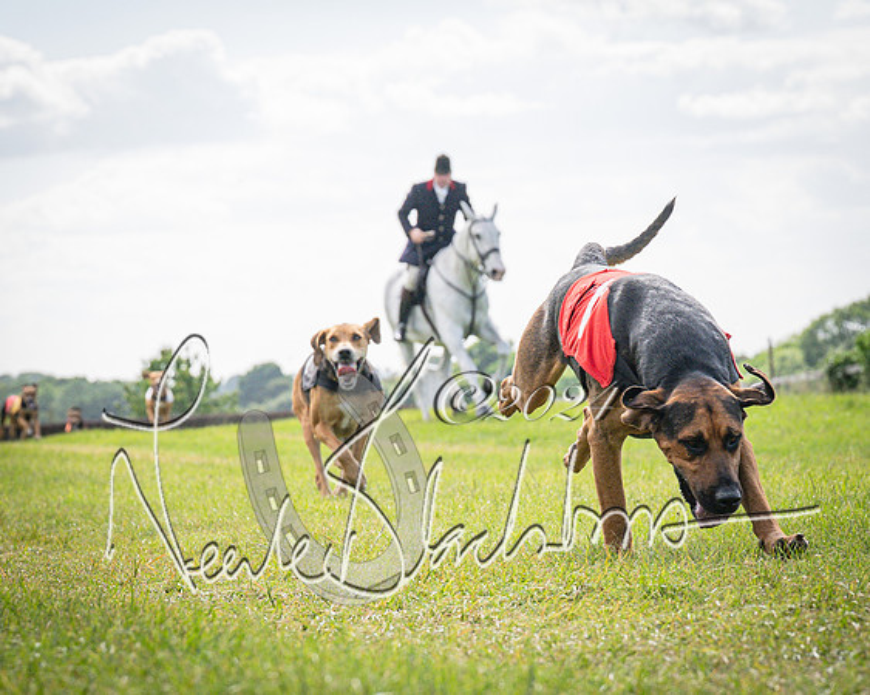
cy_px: 519
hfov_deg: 10.7
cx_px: 487
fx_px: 4630
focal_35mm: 180
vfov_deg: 8.6
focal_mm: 70
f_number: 5
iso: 400
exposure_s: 1/1600
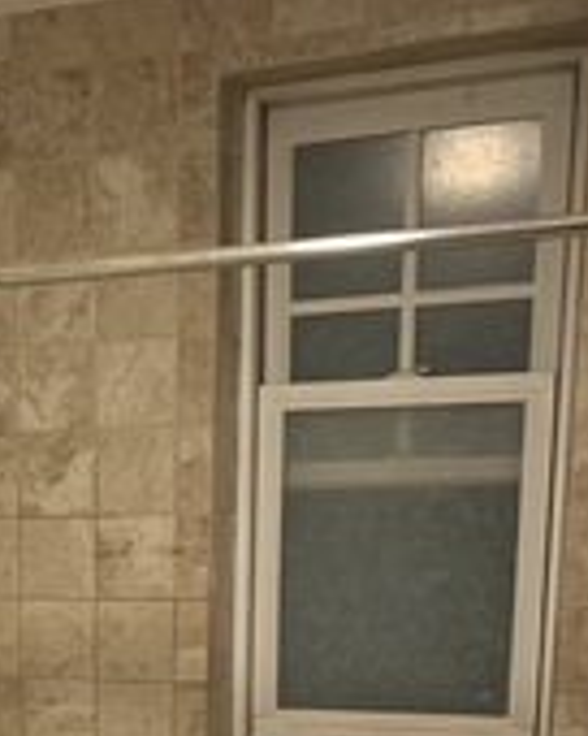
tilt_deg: -14.1
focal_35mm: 67
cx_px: -67
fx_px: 1457
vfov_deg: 26.0
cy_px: 820
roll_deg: +1.5
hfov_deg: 21.6
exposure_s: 1/30
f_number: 1.8
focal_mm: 4.25
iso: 500
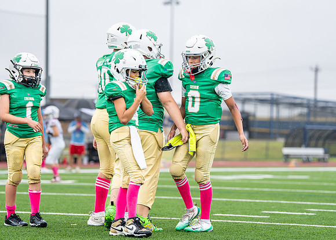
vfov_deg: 10.3
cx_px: 178
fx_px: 1324
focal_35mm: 139
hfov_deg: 14.5
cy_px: 117
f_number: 2.8
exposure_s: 1/1000
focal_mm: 117
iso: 500
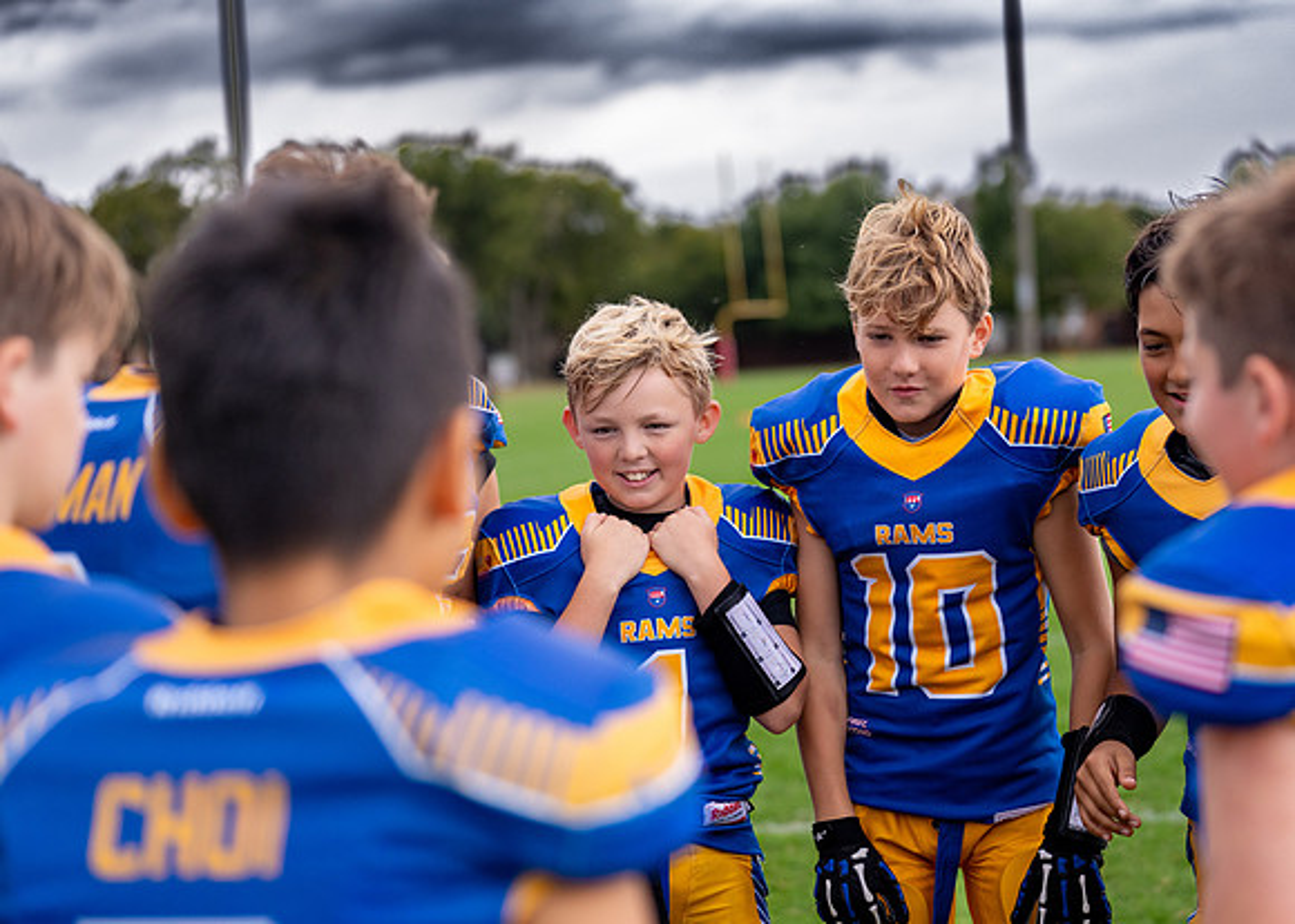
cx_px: 729
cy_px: 441
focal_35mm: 79
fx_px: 2918
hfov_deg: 25.0
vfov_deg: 18.0
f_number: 2.8
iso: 500
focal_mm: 70
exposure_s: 1/1250
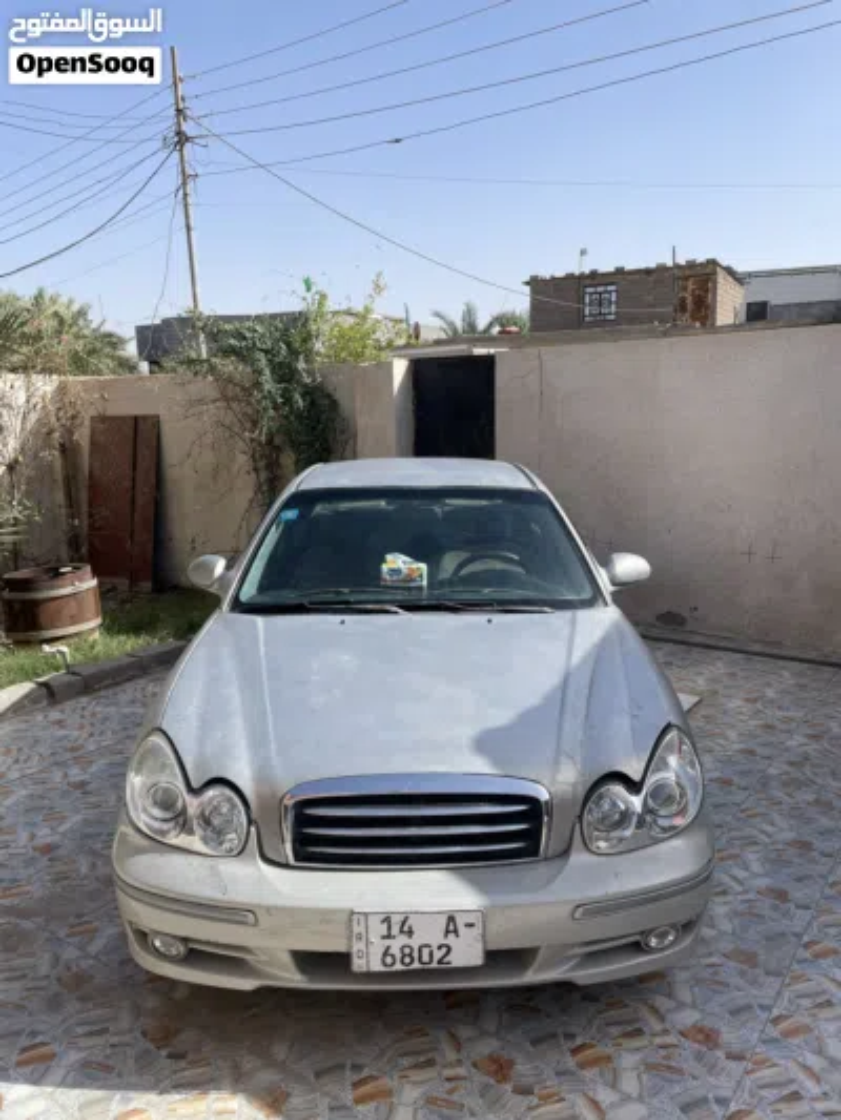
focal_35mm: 26
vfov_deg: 67.3
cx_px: 420
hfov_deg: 53.1
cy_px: 560
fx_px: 842
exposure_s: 1/3509
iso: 32
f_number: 1.6
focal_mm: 4.2
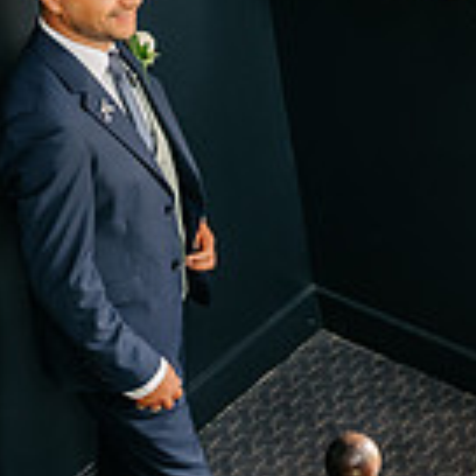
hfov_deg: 12.8
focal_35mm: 132
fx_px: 2054
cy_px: 89
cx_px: 612
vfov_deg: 13.2
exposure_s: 1/250
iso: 400
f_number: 2
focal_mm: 35
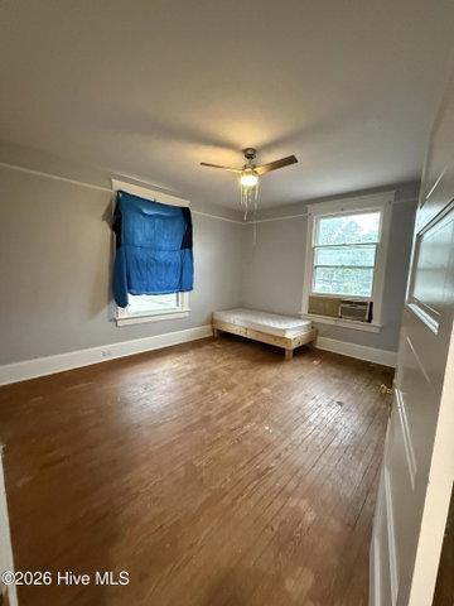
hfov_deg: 85.7
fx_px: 245
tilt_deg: -7.5
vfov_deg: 102.1
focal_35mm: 14
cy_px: 303
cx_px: 227
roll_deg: -1.9
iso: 1000
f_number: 2.2
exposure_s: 1/60
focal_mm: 2.22
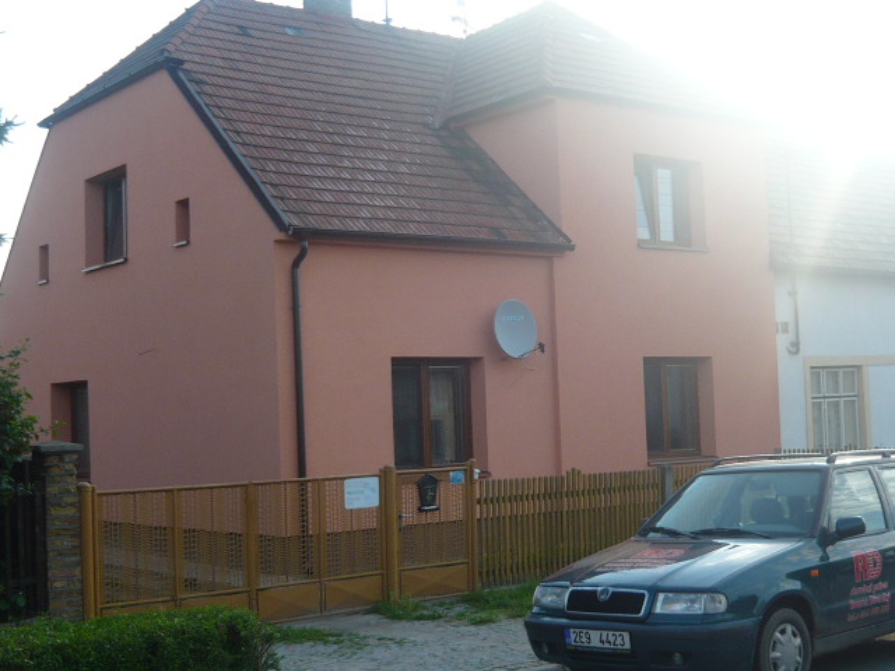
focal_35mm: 51
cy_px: 336
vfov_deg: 28.6
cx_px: 448
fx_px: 1319
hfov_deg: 37.5
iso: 100
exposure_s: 1/500
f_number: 2.8
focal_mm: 5.5
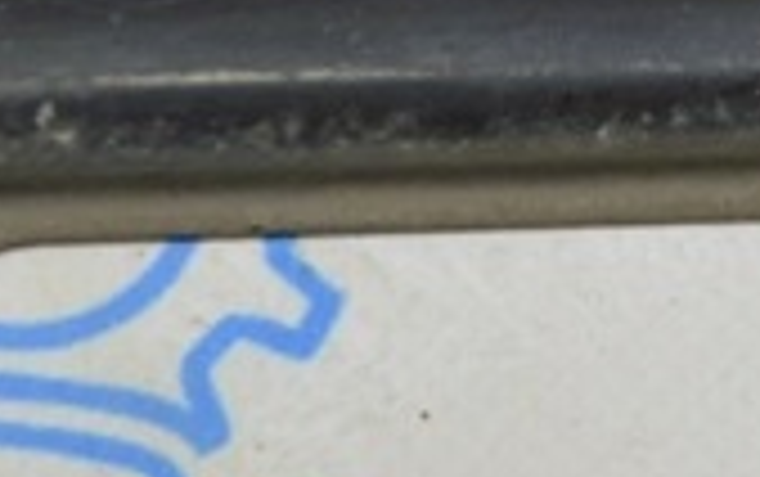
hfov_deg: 9.0
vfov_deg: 5.7
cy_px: -191
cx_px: 899
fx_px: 4789
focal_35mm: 231
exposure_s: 1/25
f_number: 5.6
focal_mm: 40
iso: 400
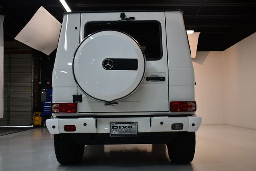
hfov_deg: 53.1
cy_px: 86
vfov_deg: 36.9
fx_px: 256
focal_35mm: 36
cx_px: 128
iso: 800
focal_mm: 18
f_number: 3.5
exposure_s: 1/200
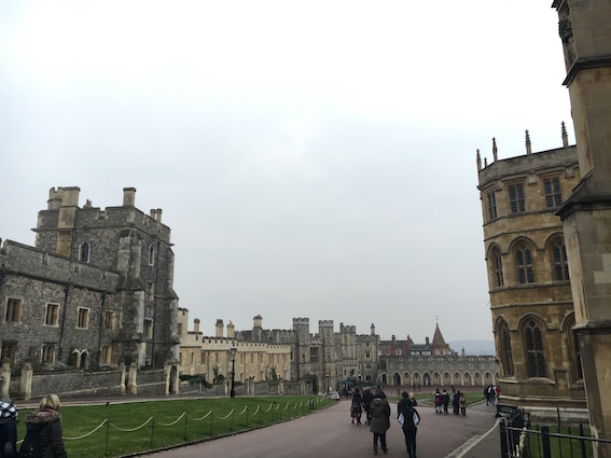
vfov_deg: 48.2
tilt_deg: +12.8
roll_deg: +0.5
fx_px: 512
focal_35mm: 29
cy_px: 229
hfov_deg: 61.7
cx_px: 306
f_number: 2.2
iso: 32
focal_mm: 4.15
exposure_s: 1/100
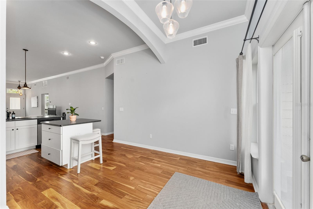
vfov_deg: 81.2
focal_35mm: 14
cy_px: 104
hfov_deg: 104.3
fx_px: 122
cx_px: 156
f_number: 7.1
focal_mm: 14
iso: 1000
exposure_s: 1/30
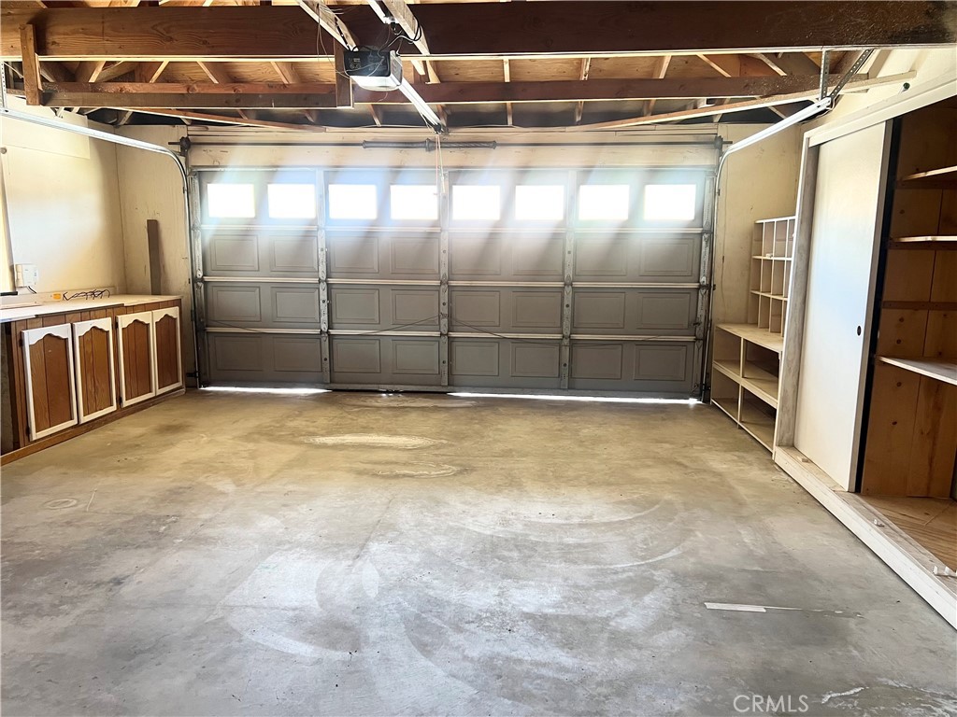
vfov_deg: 53.1
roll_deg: -0.3
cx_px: 478
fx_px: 719
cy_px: 358
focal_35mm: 26
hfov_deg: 67.3
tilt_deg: -10.3
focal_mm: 5.7
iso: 125
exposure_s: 1/60
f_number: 1.5
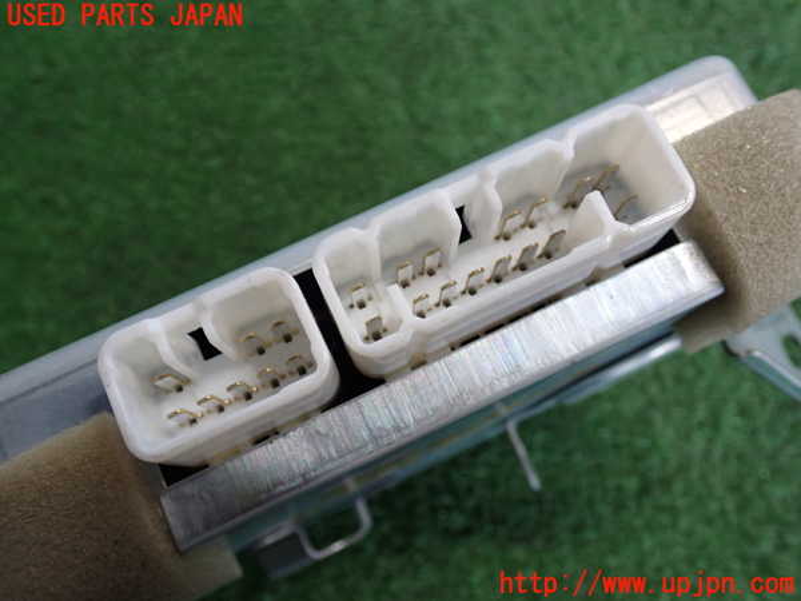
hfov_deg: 51.4
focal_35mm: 36
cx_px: 400
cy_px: 300
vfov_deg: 39.7
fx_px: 833
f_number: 2.5
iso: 320
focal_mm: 6.37
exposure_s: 1/40
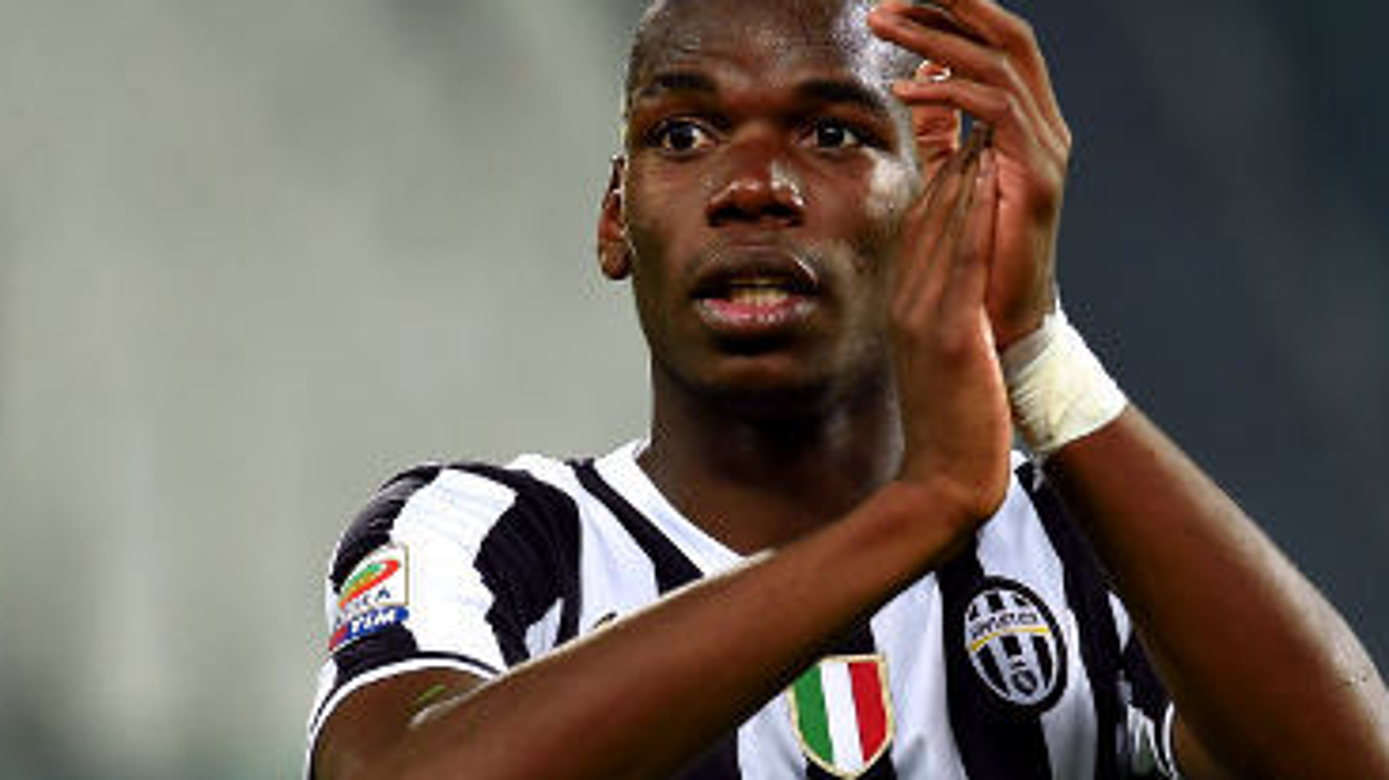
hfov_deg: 5.5
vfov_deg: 3.1
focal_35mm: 394
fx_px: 14504
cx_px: 662
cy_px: 426
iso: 1600
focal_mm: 300
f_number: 4
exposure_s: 1/1000
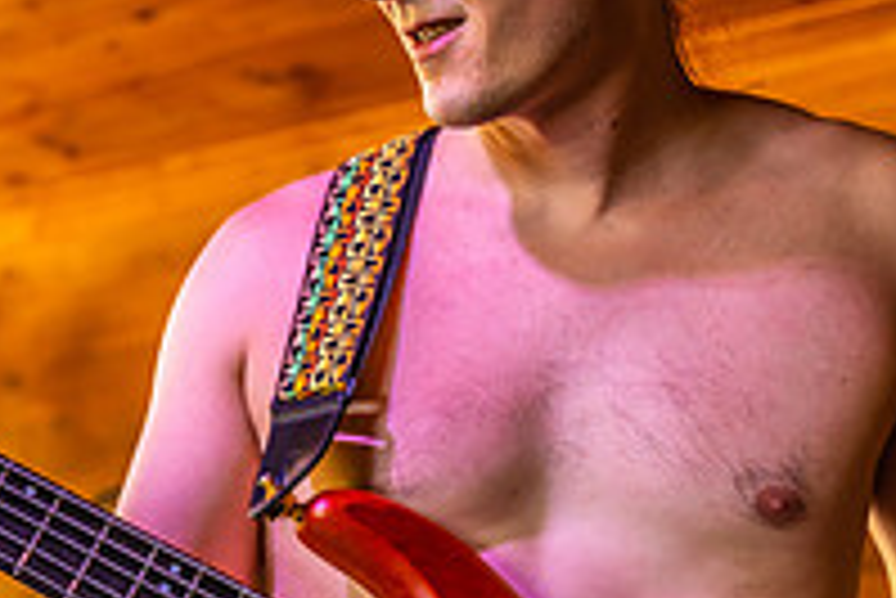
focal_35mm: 99
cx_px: -50
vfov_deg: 13.8
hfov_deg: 19.8
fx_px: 2466
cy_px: 501
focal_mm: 34
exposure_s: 1/250
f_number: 2.8
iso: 800
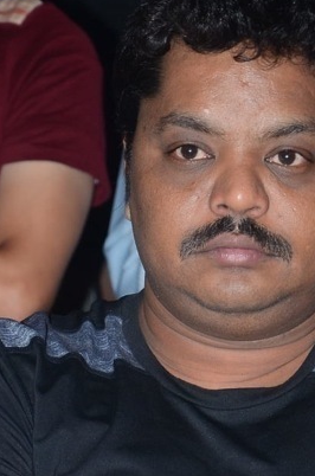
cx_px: 199
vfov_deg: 5.3
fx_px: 5105
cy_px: 573
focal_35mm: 387
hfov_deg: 3.5
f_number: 6.3
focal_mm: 98
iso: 500
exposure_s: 1/125
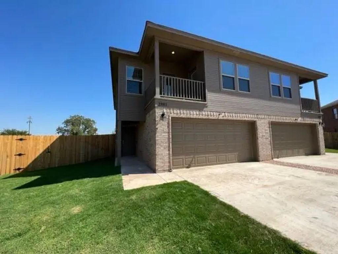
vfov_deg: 89.9
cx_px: 169
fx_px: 127
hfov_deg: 106.2
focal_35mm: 13
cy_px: 127
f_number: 1.8
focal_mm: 1.57
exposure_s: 1/1014
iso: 32
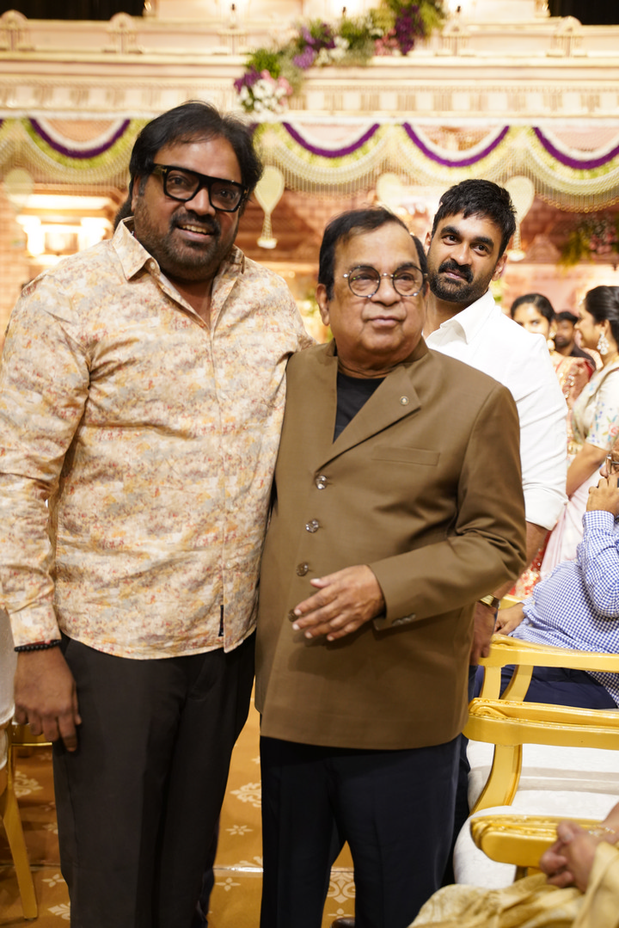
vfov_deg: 40.3
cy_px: 464
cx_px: 310
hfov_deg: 27.5
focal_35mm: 49
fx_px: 1263
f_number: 2.8
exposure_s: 1/100
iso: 1600
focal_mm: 49
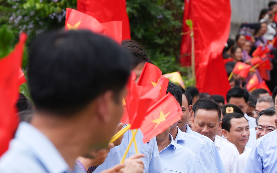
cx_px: 321
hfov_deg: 5.6
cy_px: 132
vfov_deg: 3.5
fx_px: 2817
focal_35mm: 373
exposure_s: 1/640
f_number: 5.6
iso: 125
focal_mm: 128
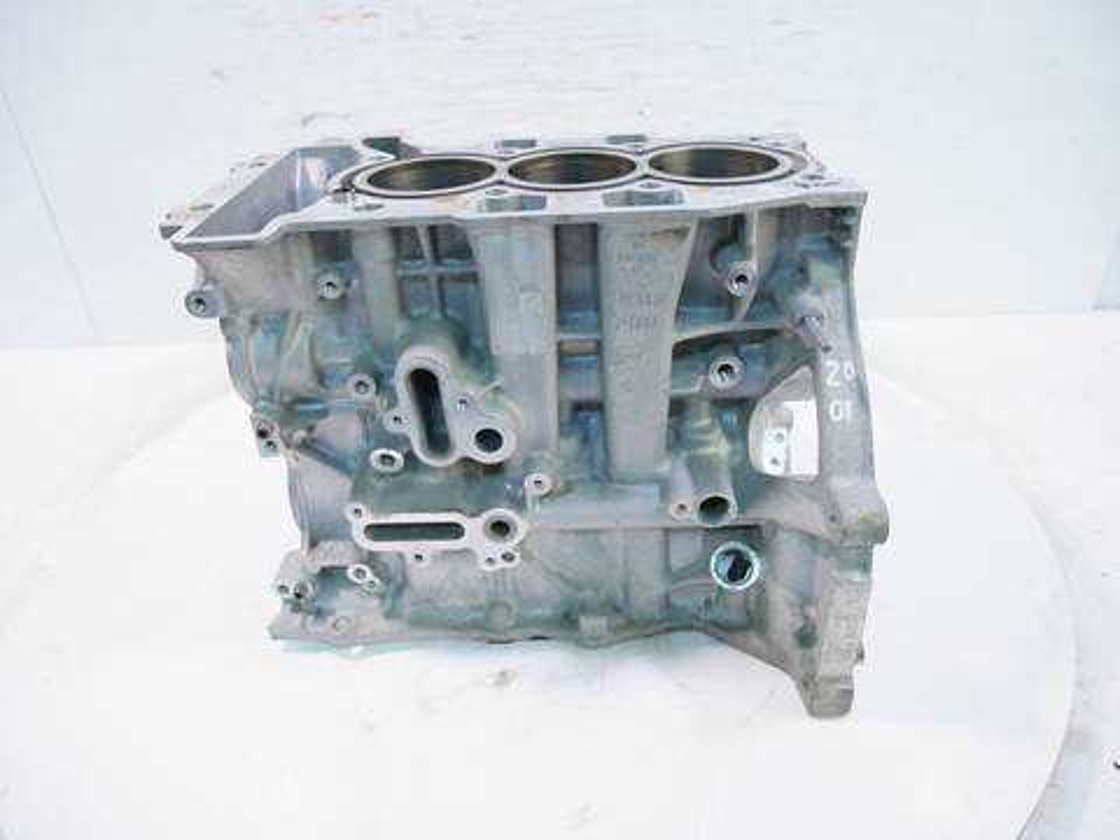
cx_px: 560
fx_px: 777
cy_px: 420
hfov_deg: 71.6
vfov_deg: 56.8
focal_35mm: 24
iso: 320
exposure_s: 1/60
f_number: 3.5
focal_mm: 12
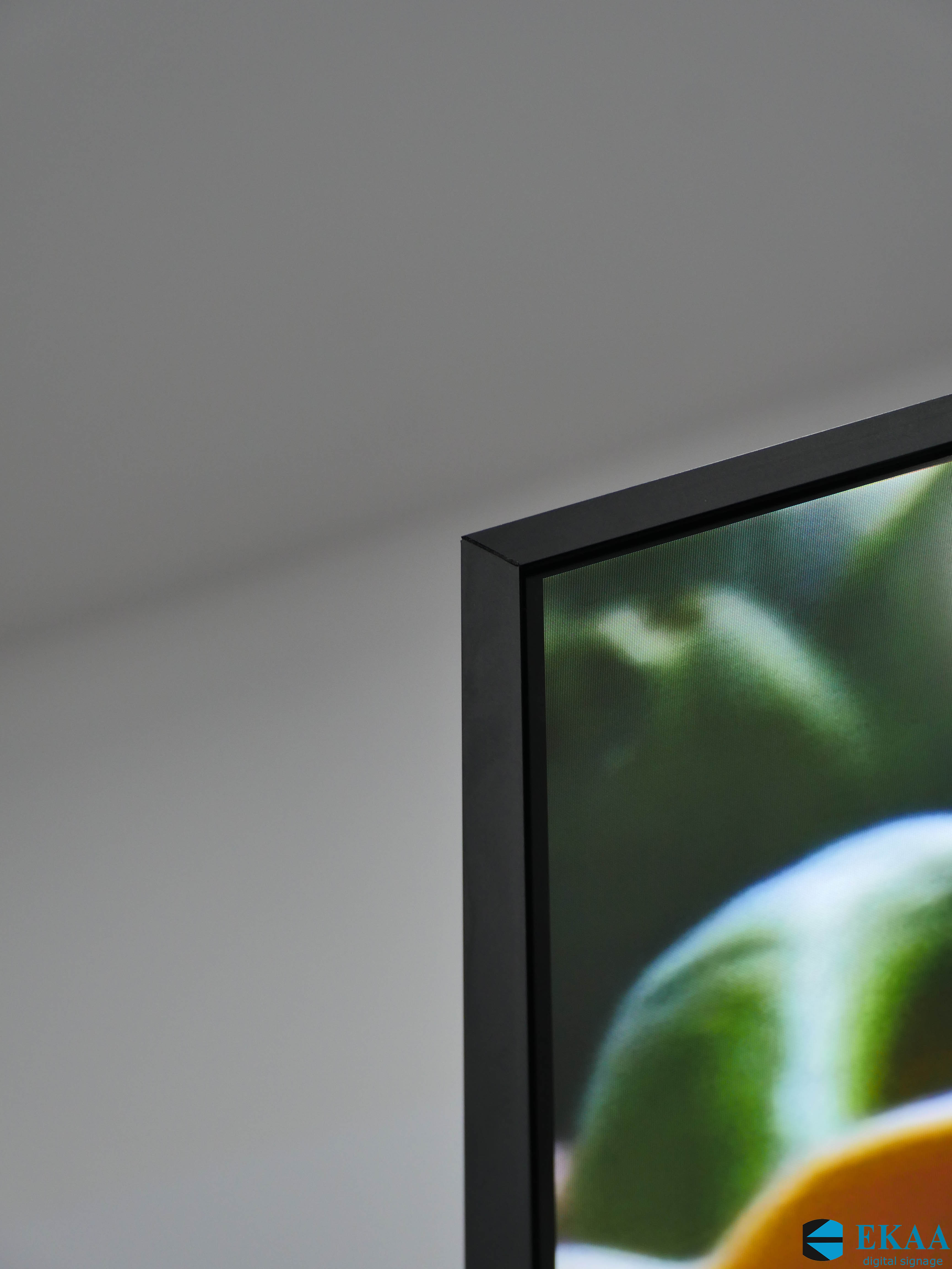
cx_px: 476
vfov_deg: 16.4
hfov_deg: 12.3
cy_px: 634
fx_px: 4400
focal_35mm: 120
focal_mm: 60
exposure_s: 1/50
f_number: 6.3
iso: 400
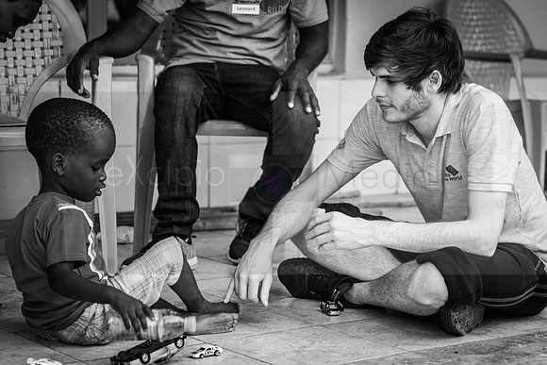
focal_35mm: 92
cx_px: 270
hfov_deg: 22.1
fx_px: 1401
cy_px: 185
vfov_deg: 14.8
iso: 100
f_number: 4
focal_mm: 91
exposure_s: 1/160
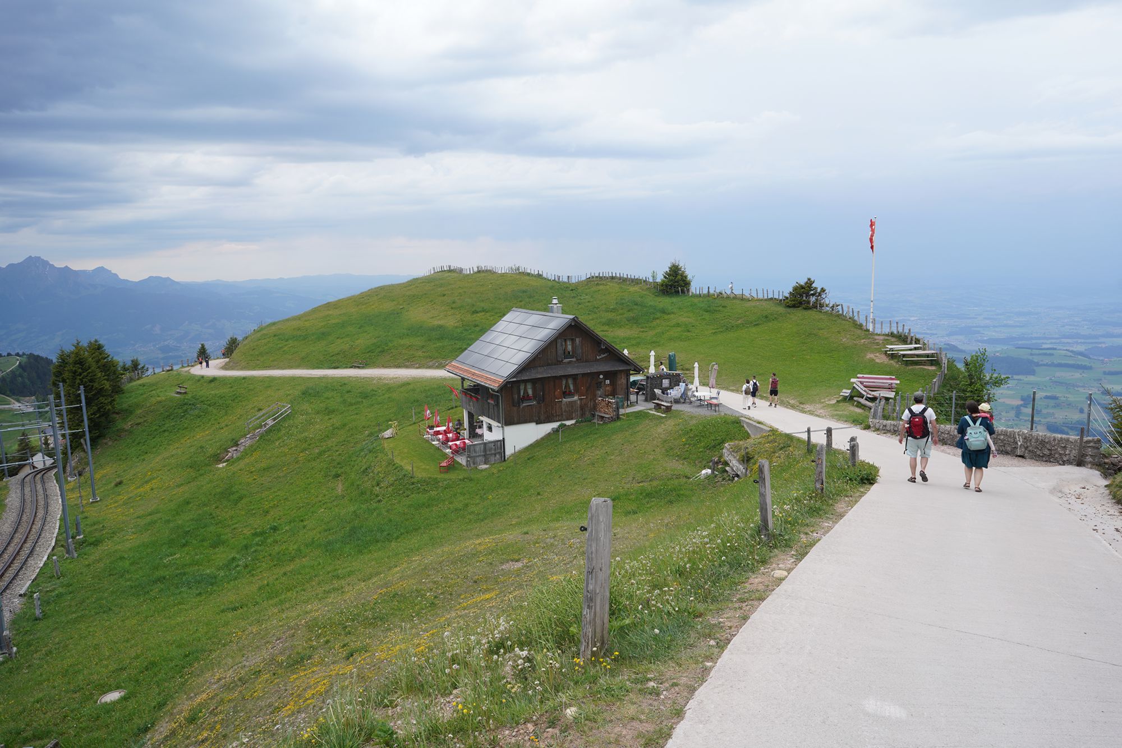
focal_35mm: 24
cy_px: 374
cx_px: 561
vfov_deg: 53.1
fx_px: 748
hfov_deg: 73.7
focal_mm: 24
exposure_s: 1/100
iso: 100
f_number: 9
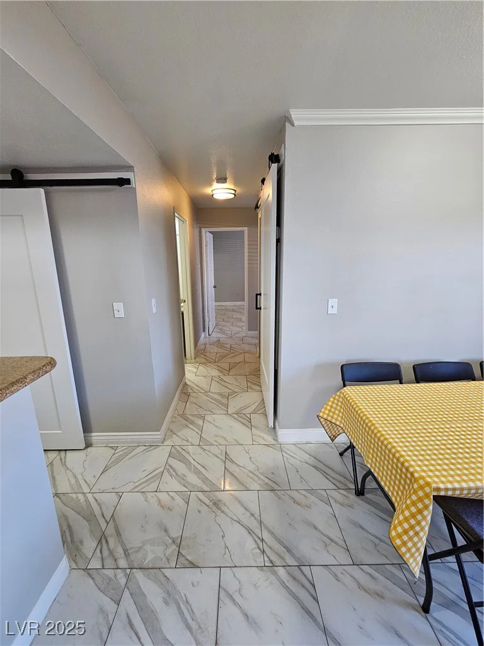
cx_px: 242
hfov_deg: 89.9
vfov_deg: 106.2
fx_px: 242
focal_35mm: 13
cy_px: 323
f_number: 2.2
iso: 200
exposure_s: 1/60
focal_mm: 2.2
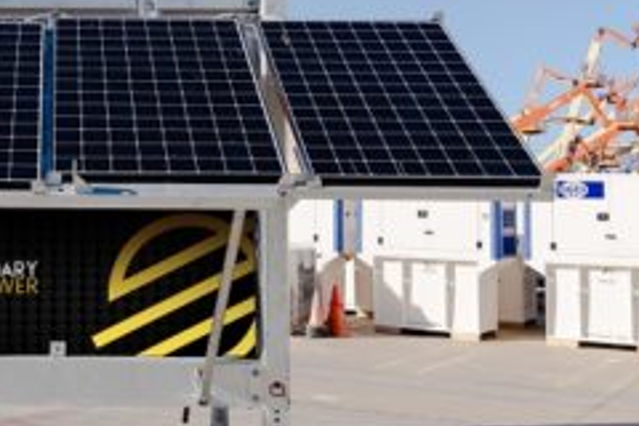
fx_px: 1154
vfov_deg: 20.8
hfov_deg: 29.5
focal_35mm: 65
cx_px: 48
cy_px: 113
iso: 100
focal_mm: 24
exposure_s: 1/320
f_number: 6.3
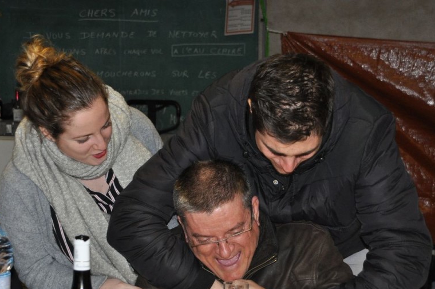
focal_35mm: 101
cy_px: 158
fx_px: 1219
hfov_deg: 20.2
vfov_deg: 13.5
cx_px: 203
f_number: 4.8
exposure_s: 1/60
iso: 800
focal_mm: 50
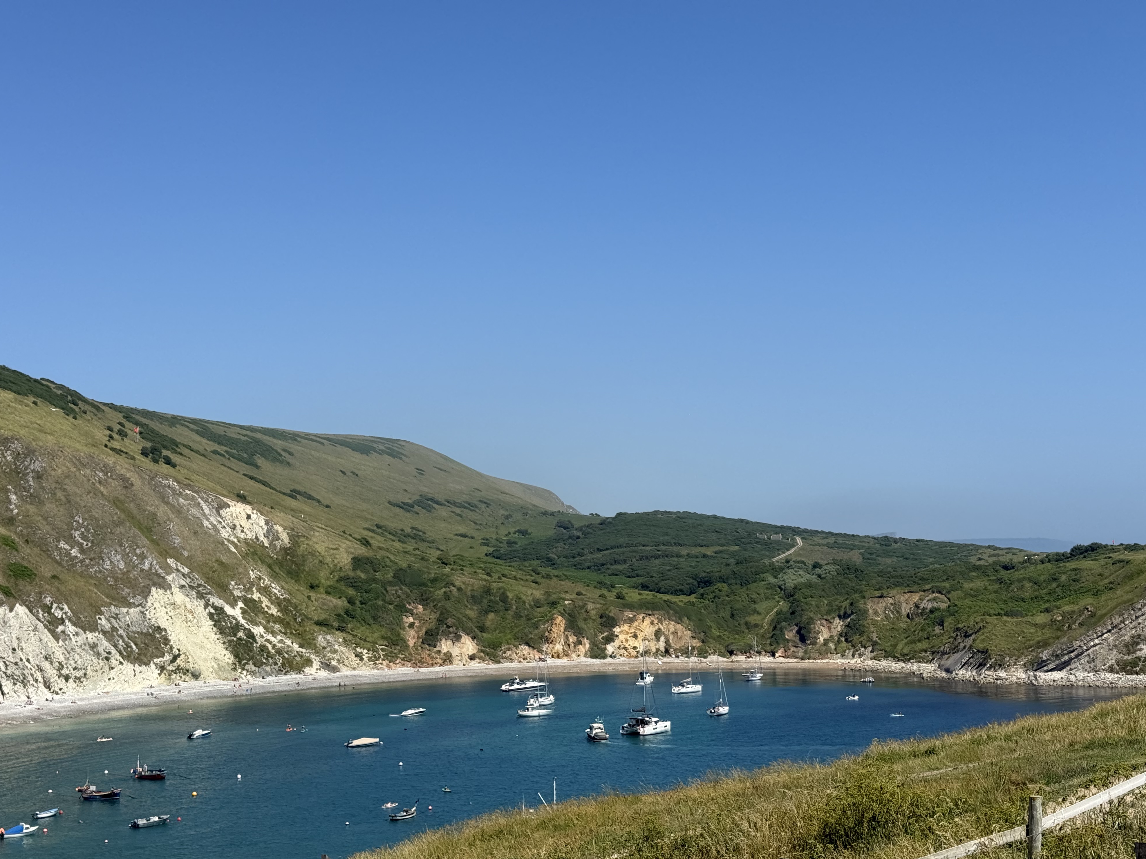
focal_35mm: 49
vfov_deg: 29.7
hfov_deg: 38.9
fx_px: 1622
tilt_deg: +5.3
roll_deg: +0.3
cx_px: 568
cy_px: 438
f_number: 1.78
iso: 100
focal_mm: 6.76
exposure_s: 1/6024
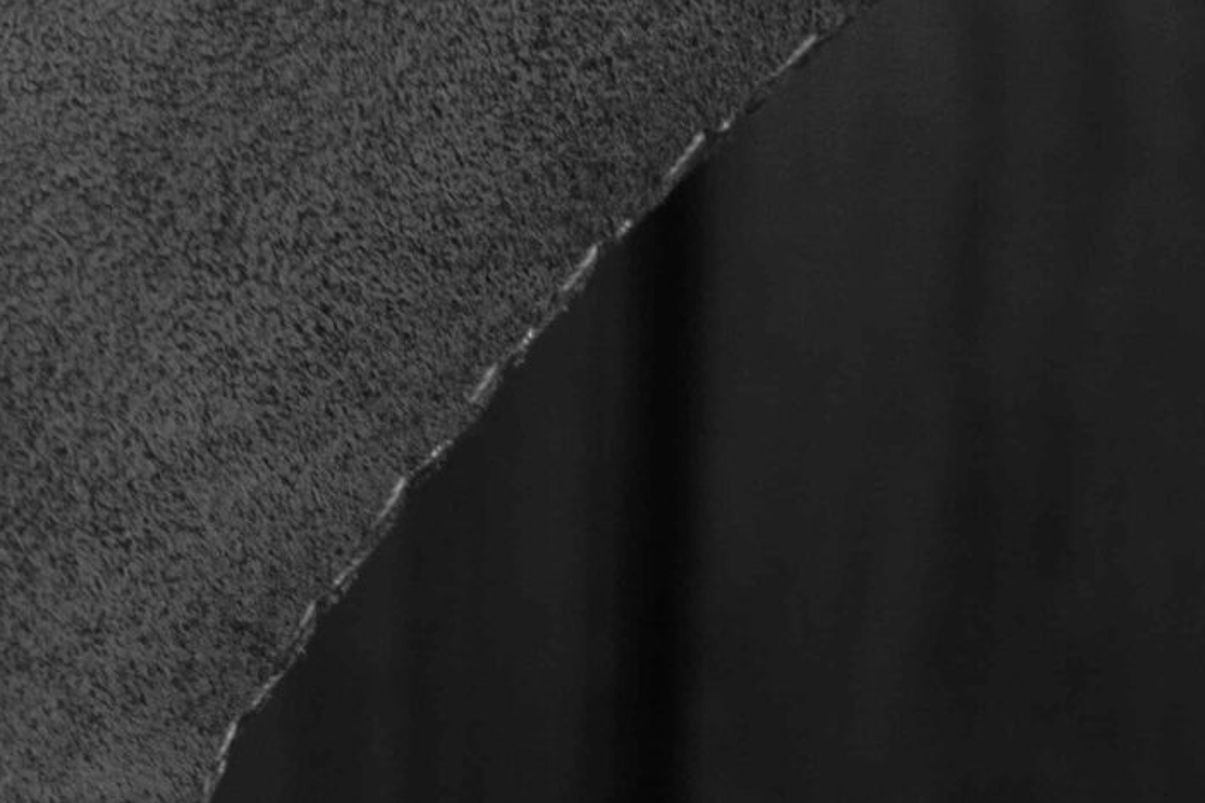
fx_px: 6419
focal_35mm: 192
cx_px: 737
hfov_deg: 10.7
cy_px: 1149
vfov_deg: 7.1
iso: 500
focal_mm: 35
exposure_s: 1/125
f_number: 6.3
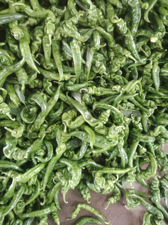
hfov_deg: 56.8
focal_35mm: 24
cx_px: 84
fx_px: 155
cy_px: 112
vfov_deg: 71.6
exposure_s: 1/25
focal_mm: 5.25
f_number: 1.75
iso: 2644
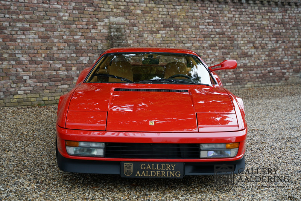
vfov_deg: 20.5
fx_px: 554
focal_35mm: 66
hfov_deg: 30.4
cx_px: 150
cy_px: 100
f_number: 4
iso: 320
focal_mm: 66.3
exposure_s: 1/160
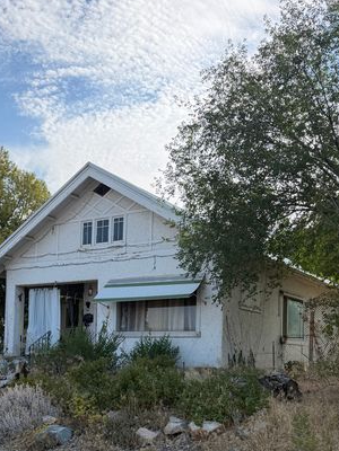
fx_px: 522
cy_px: 340
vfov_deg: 45.1
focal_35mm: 40
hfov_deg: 35.9
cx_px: 186
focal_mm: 6.76
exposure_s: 1/3759
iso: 100
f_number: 1.78
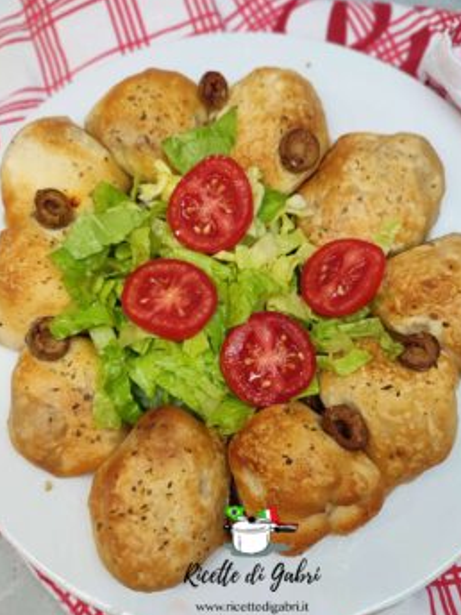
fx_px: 550
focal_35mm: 31
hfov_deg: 45.4
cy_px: 324
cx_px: 223
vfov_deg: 58.3
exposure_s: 1/50
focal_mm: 6.04
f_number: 1.9
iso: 227
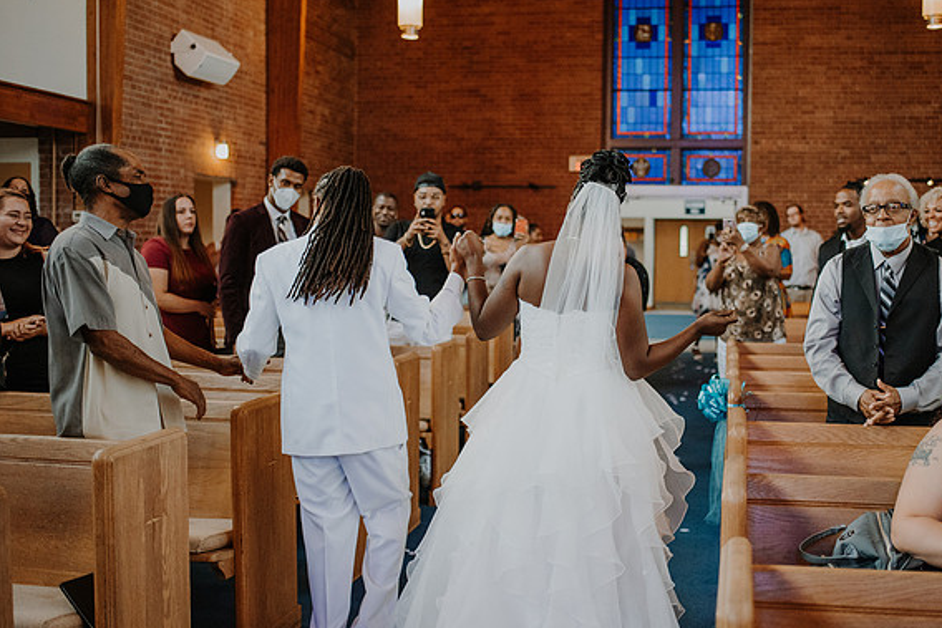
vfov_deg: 31.9
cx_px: 543
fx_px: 1099
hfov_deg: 46.2
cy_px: 312
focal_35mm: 42
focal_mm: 35
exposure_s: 1/1250
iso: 3200
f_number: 1.8
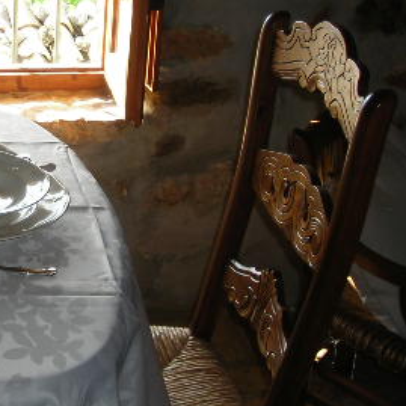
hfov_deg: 21.0
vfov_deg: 21.5
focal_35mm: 80
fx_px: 1062
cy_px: 107
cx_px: 6
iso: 50
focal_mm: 6.3
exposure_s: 1/56.3
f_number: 3.2
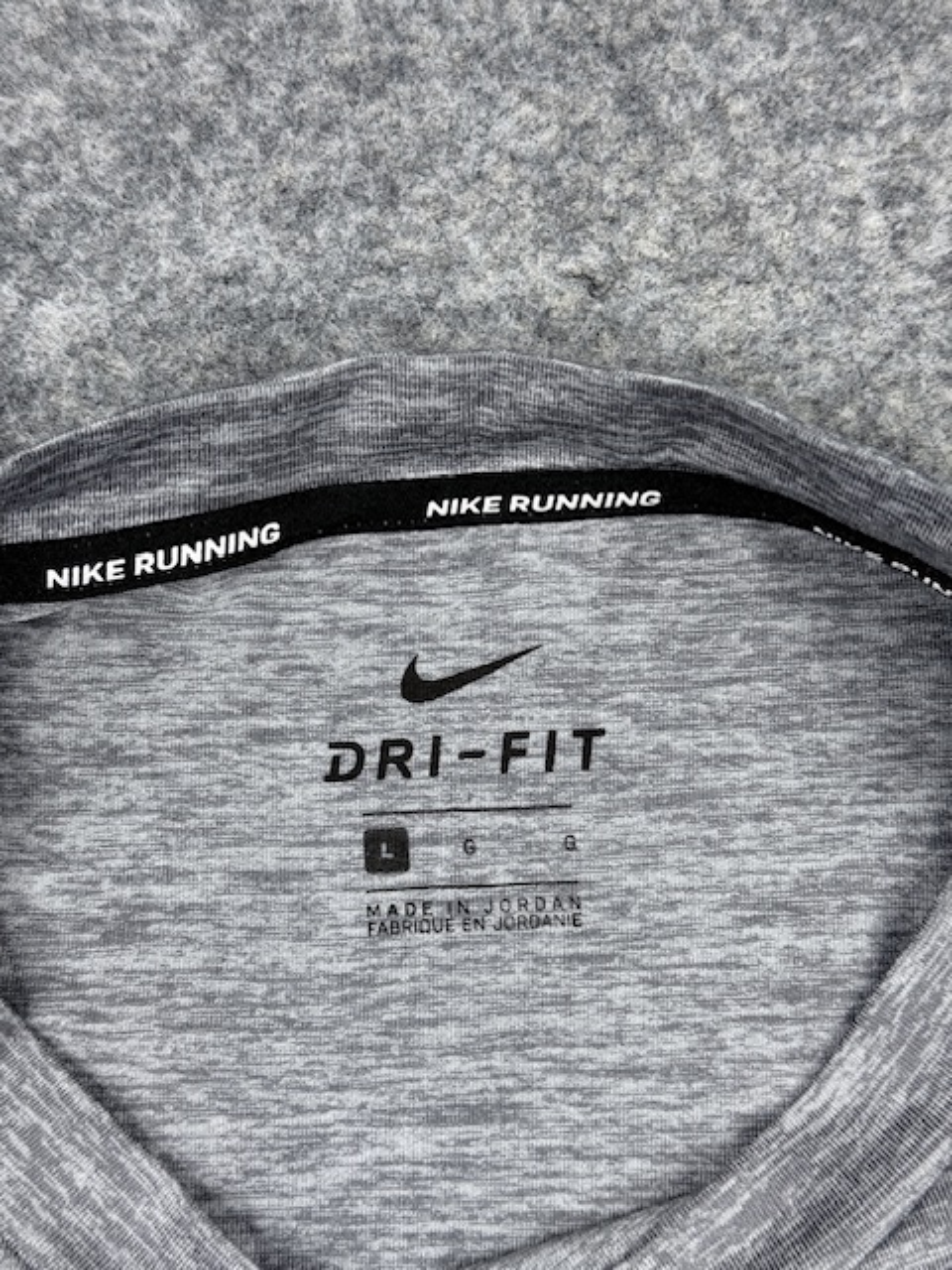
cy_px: 635
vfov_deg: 39.7
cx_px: 476
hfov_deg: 30.3
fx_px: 1760
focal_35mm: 48
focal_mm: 6.76
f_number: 1.78
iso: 50
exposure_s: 1/100
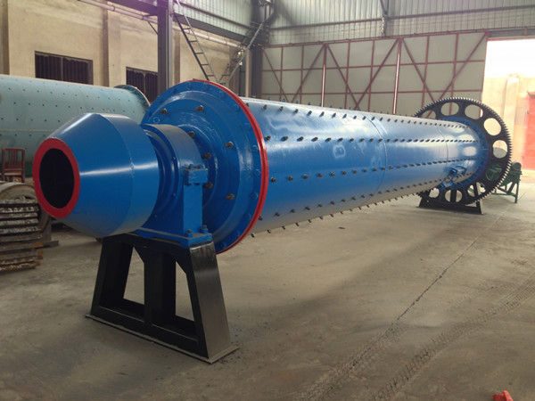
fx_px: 510
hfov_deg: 55.4
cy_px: 200
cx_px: 268
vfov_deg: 42.9
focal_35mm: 33
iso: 50
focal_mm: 4.13
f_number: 2.4
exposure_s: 1/24
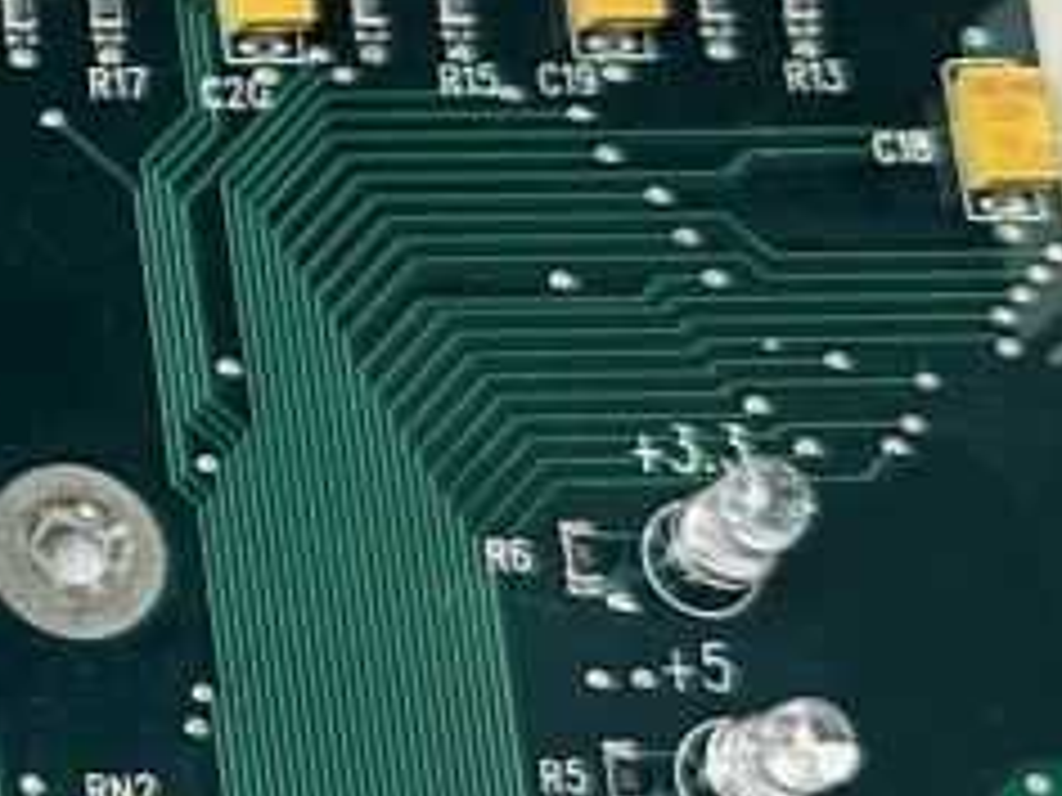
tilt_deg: -70.3
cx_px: -1444
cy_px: 49
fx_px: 5001
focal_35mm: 163
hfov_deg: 10.5
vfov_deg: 9.1
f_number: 1.78
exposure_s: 1/120
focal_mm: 6.86
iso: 125
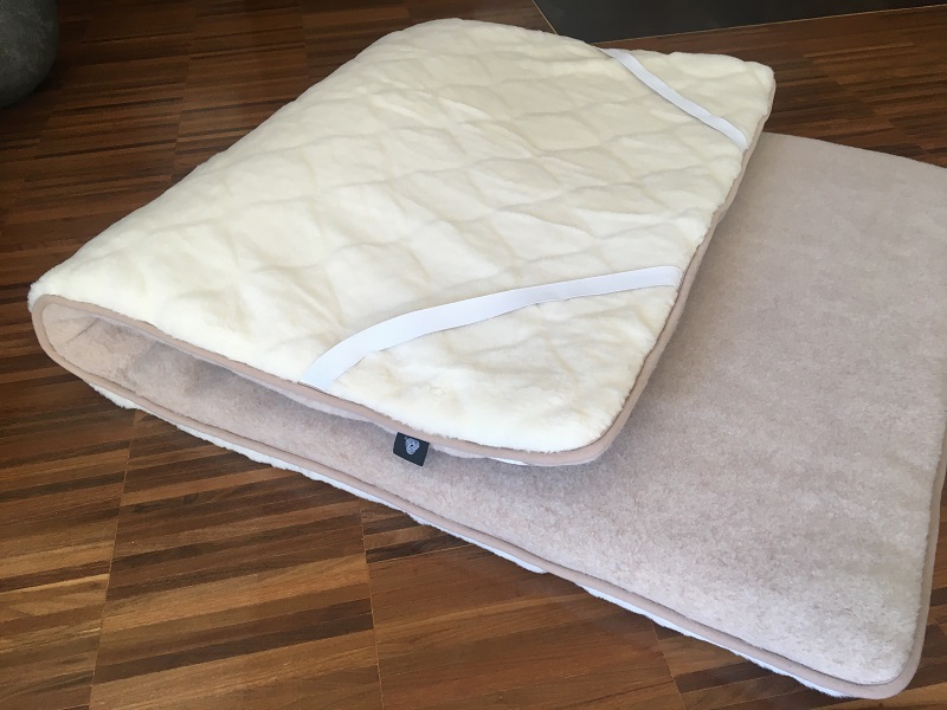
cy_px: 355
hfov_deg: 61.7
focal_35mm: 29
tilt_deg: -43.4
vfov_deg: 48.2
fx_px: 793
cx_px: 474
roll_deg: +2.0
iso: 32
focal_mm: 4.15
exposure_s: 1/33
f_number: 2.2
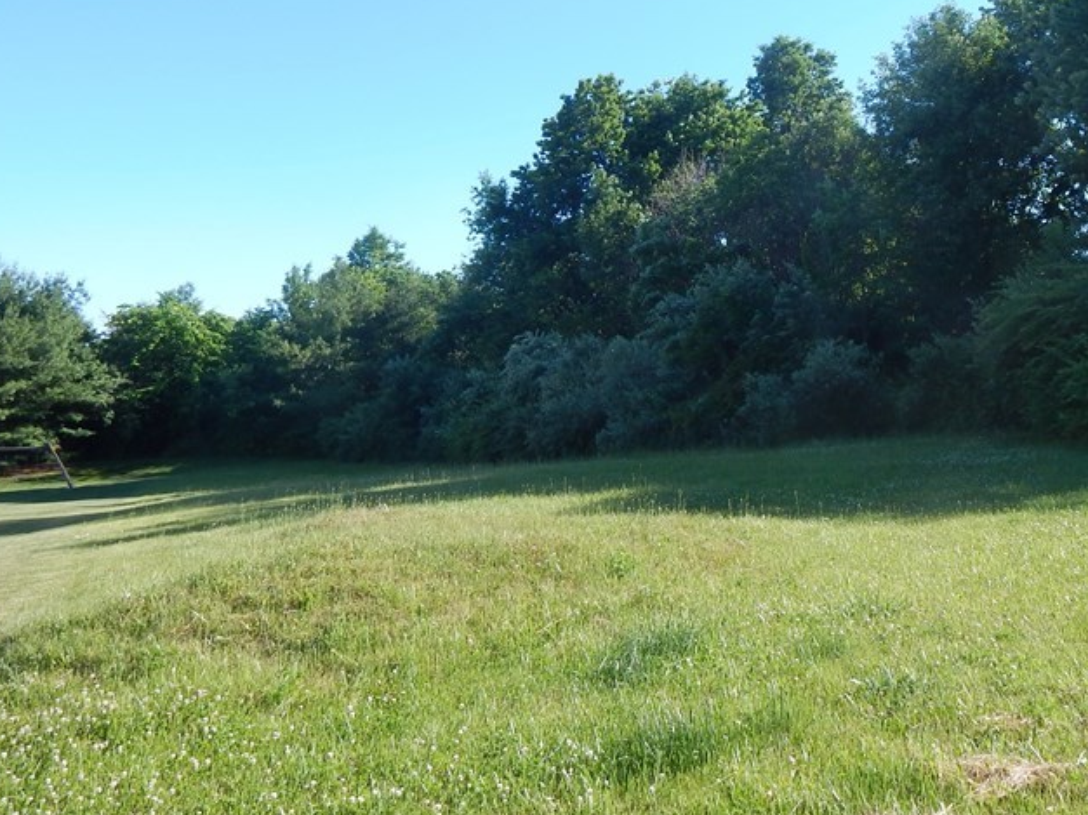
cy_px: 238
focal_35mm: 36
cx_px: 728
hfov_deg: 50.4
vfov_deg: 38.9
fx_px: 1131
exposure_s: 1/800
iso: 125
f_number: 3
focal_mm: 4
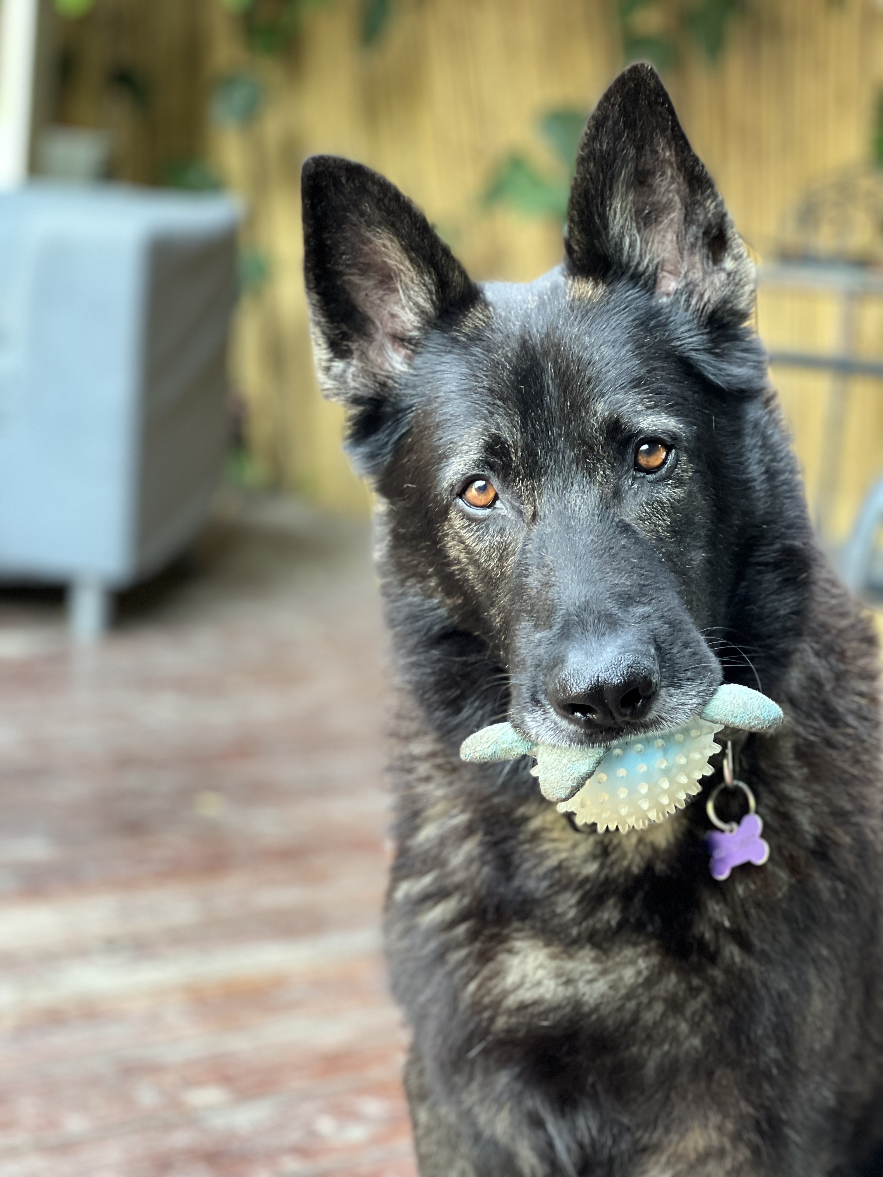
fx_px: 2619
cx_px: 442
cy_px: 588
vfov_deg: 25.3
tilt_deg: -9.3
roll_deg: -1.8
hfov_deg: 19.1
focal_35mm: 77
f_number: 2.8
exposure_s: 1/40
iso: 160
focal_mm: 9
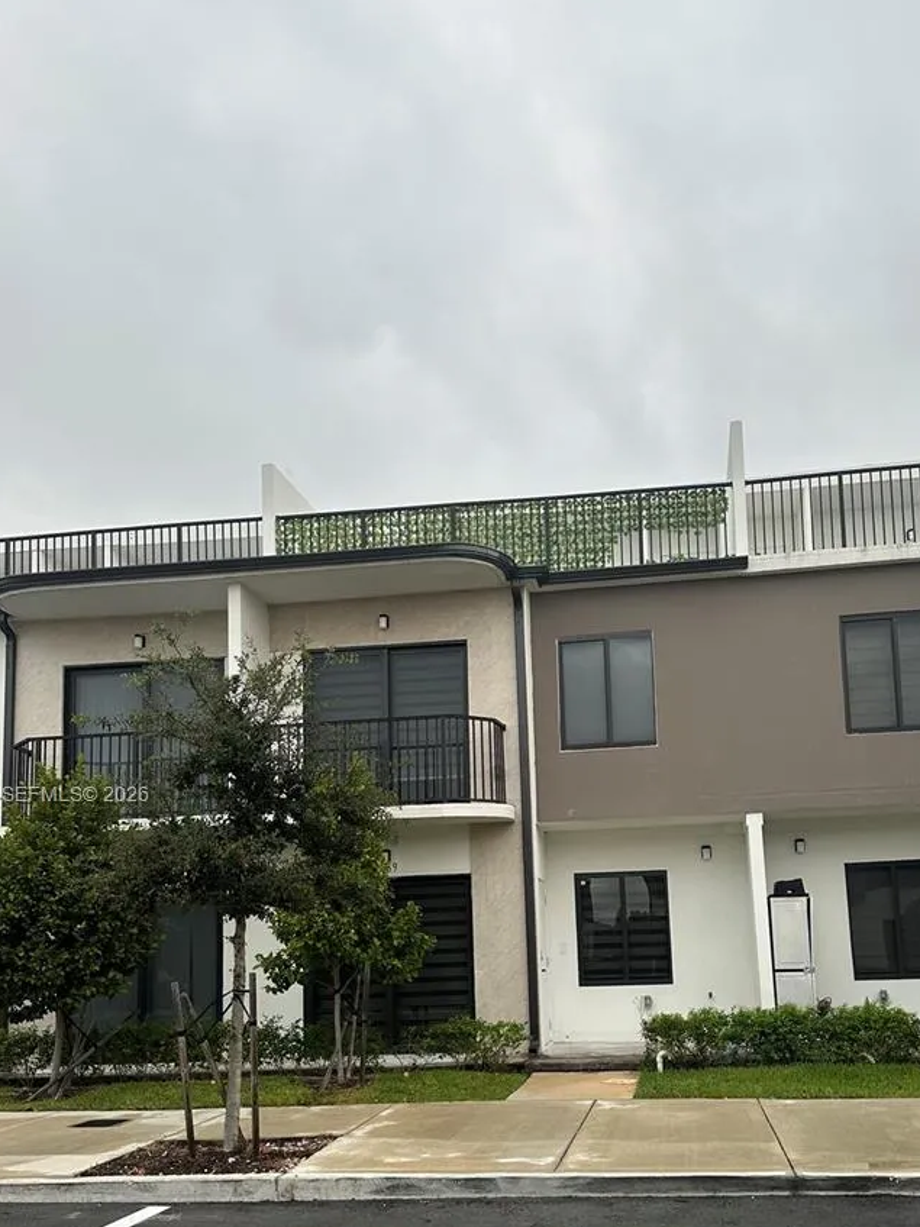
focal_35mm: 34
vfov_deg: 53.1
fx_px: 1205
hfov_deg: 41.7
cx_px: 533
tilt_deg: +8.9
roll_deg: +1.0
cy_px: 797
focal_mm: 6.86
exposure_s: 1/121
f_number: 1.78
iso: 100
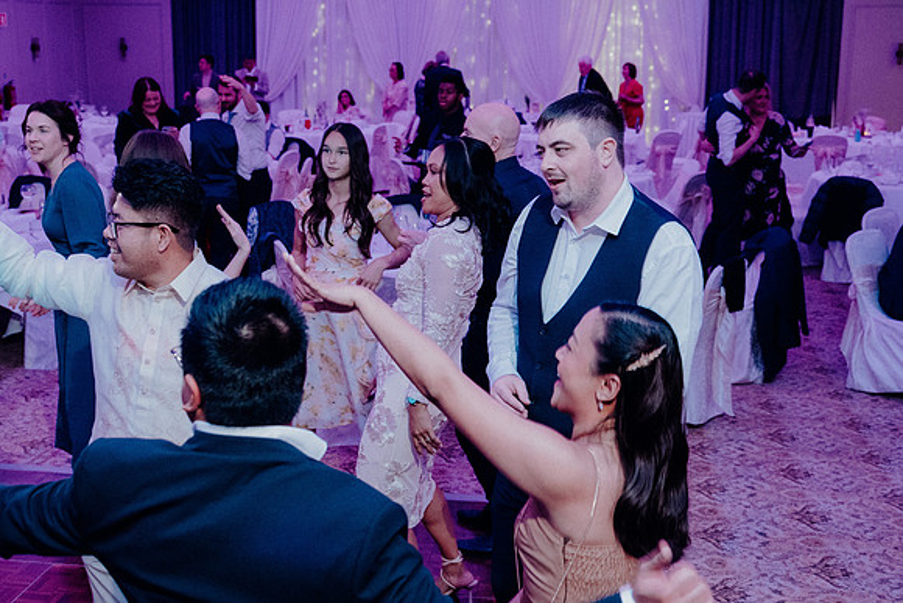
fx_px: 1129
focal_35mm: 45
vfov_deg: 29.9
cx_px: 452
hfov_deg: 43.6
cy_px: 302
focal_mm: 30
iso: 3200
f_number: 3.5
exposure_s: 1/160
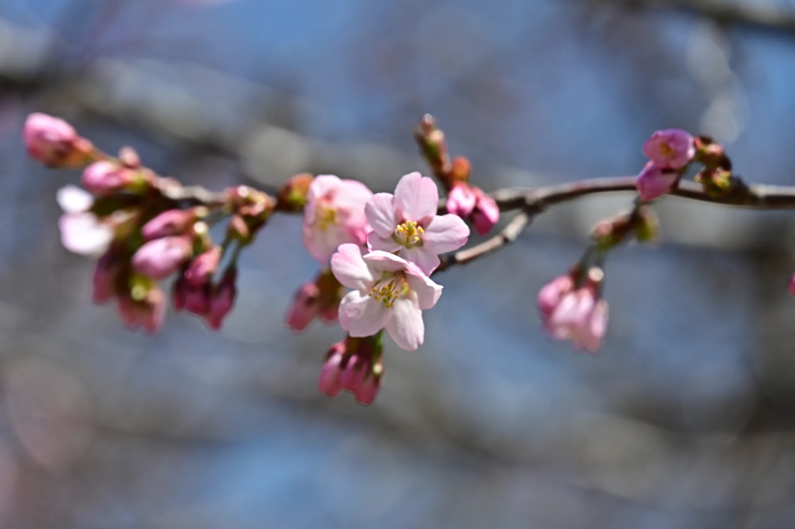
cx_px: 398
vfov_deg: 6.9
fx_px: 4413
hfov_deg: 10.3
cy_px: 264
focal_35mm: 200
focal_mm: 200
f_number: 6.3
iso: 100
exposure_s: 1/400
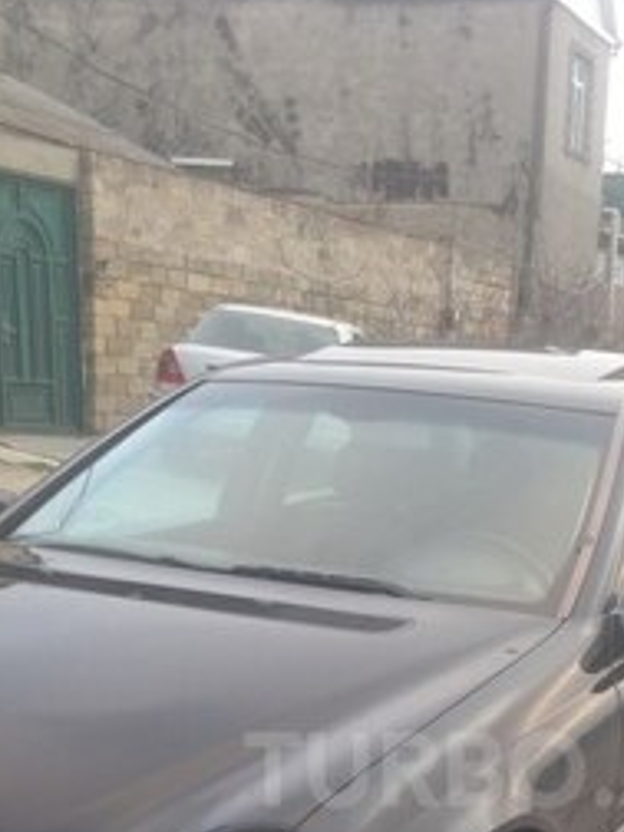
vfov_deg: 28.5
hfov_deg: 22.3
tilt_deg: -12.5
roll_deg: -3.4
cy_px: 769
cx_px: 499
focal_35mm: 65
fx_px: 1562
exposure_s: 1/60
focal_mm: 4.12
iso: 64
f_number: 2.4
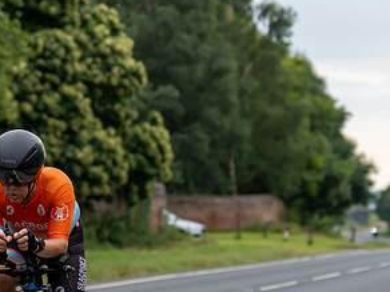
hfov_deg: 8.7
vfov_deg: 6.5
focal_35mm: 228
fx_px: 2569
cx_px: 54
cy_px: 180
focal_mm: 80
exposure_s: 1/640
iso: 1000
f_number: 3.2
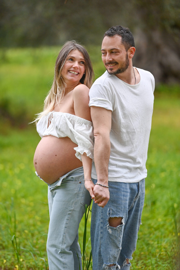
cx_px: 90
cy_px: 135
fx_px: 1500
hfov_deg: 6.9
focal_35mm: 200
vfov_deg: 10.3
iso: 800
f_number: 2.8
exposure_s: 1/1000
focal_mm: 200
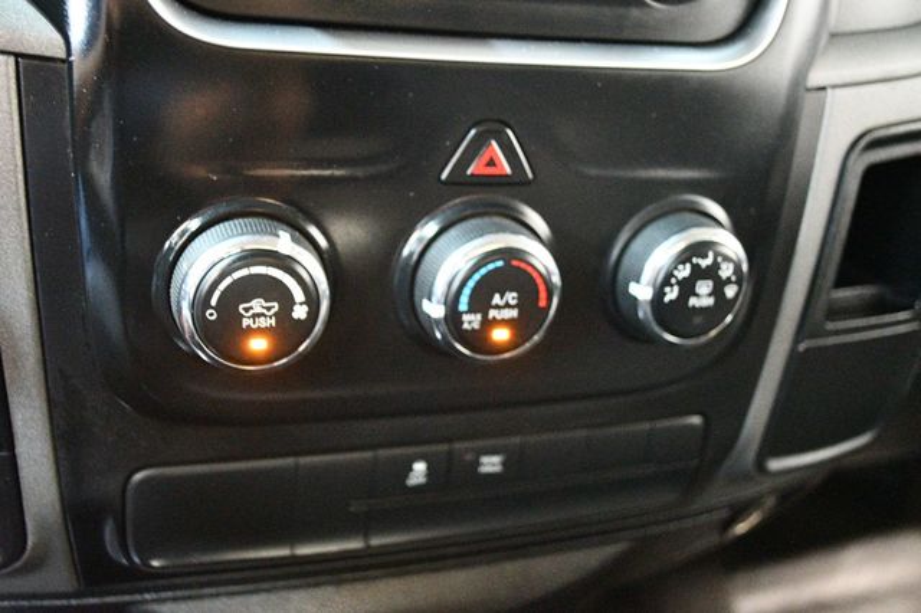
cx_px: 460
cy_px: 306
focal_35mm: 39
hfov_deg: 49.6
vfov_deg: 34.2
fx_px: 997
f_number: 4.2
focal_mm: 26
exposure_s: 1/15
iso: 12800
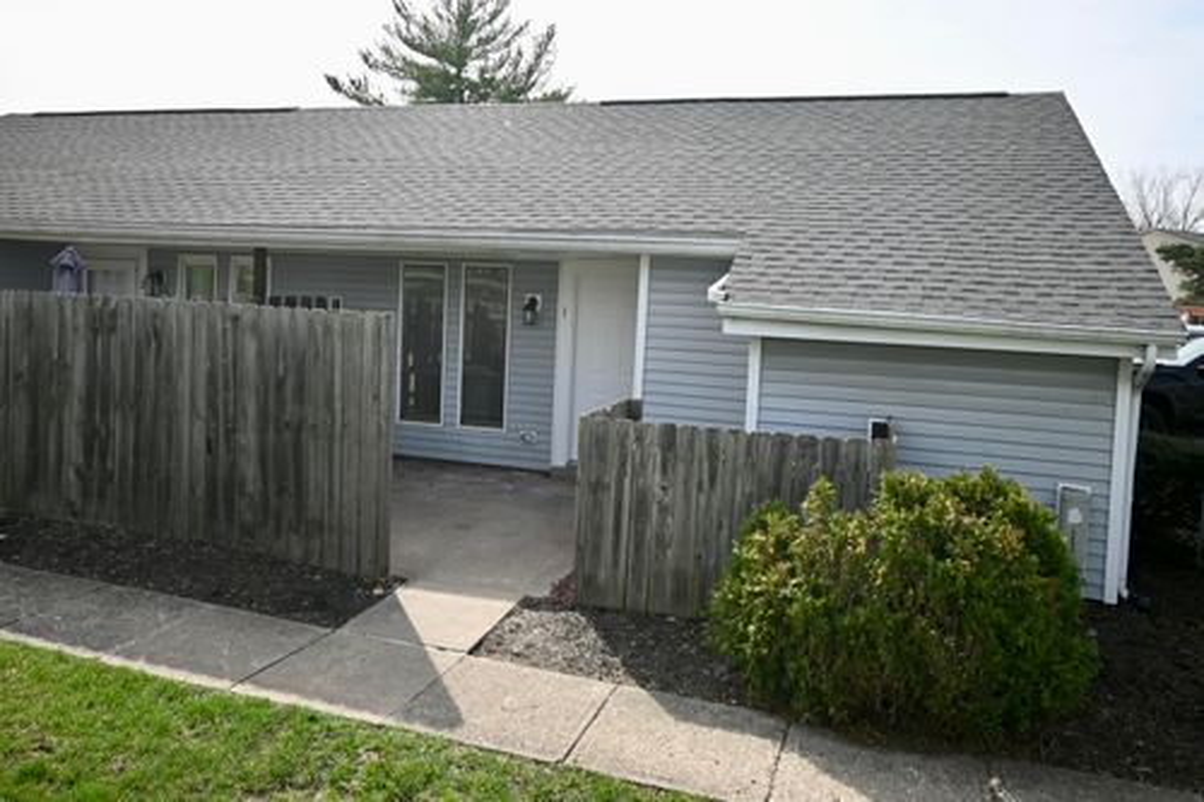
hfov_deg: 67.4
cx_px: 602
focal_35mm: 27
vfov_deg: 47.9
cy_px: 401
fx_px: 903
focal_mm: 18
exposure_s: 1/250
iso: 100
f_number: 5.3
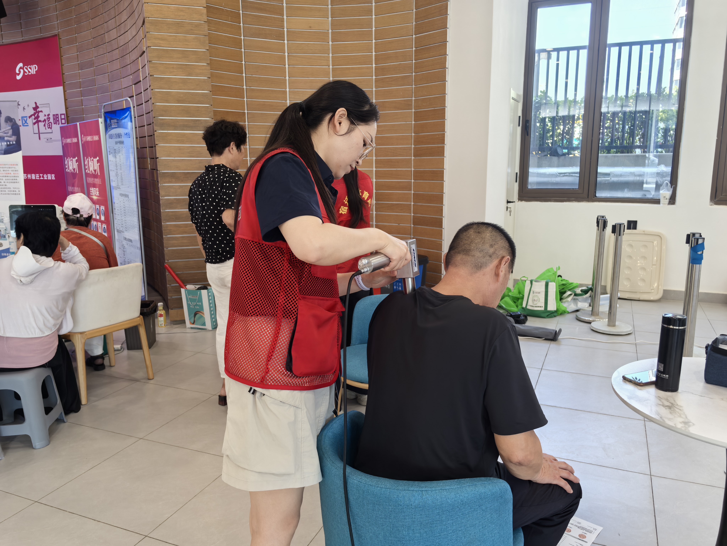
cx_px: 364
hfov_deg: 65.3
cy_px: 273
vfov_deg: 51.4
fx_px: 567
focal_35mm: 27
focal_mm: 5.75
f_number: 2
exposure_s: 1/103
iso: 50
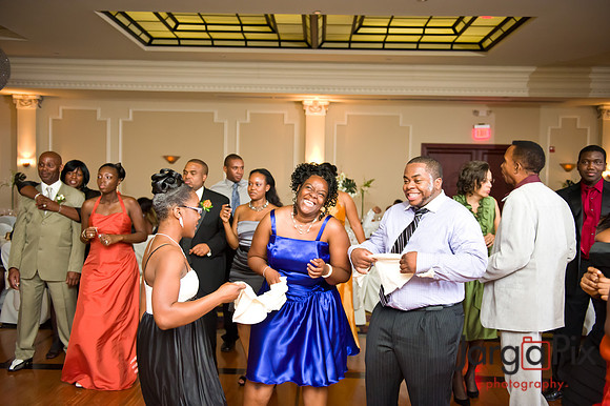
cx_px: 305
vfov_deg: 37.8
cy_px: 203
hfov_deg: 54.5
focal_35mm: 35
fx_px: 593
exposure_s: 1/125
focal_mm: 35
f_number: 3.2
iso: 3200
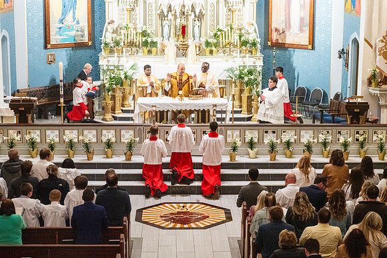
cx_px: 209
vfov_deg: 17.9
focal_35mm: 76
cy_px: 138
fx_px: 819
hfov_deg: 26.6
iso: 5000
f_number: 10
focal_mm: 70
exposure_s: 1/60
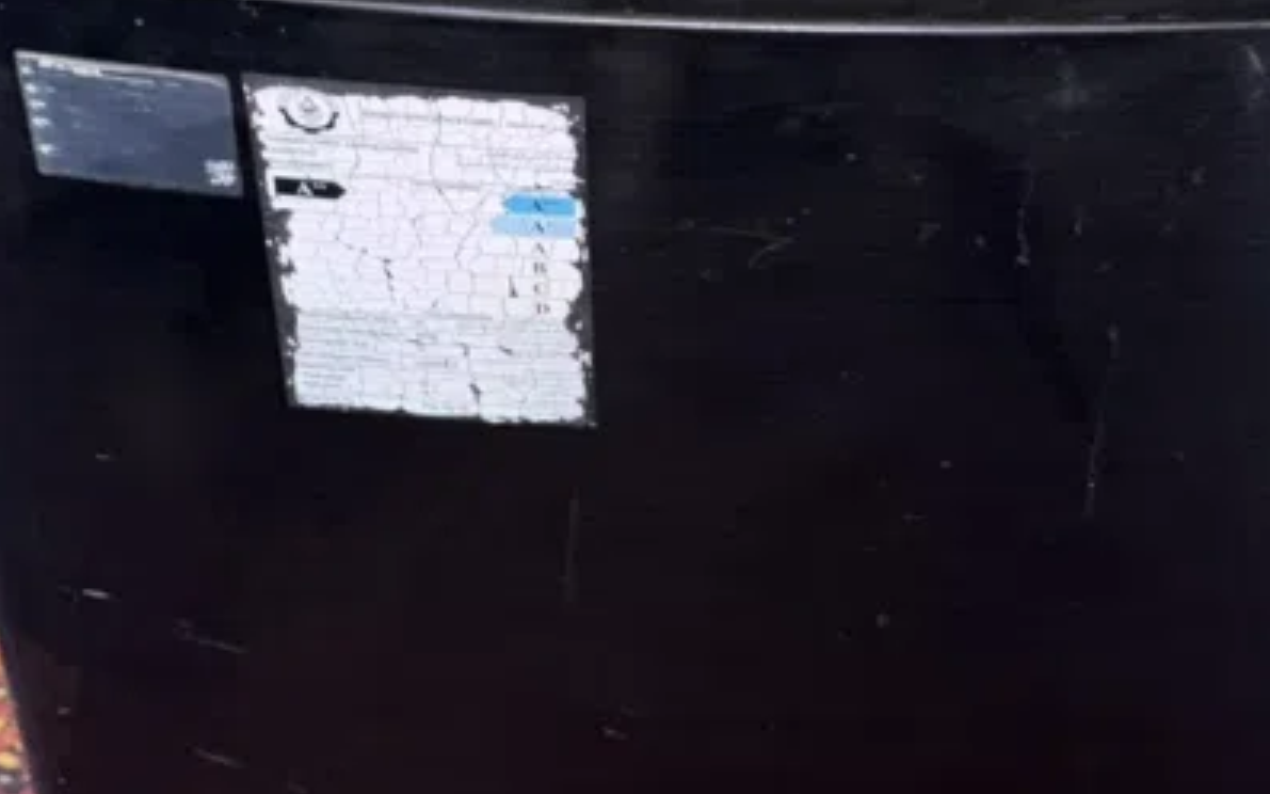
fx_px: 1419
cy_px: 243
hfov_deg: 47.9
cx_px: 761
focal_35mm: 41
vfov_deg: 30.9
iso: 160
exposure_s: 1/10
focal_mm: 6.76
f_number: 1.78
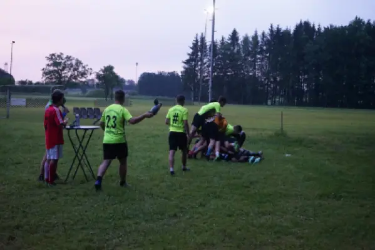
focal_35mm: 60
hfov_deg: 33.4
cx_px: 188
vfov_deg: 22.6
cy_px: 125
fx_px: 625
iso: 6400
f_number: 5
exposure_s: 1/160
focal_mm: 60
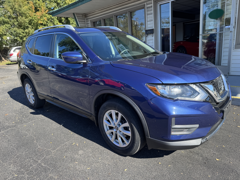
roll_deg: +4.4
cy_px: 90
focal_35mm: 24
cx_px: 120
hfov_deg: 71.6
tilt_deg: -15.3
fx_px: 166
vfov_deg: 56.8
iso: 80
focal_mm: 6.76
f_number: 1.78
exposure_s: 1/1151
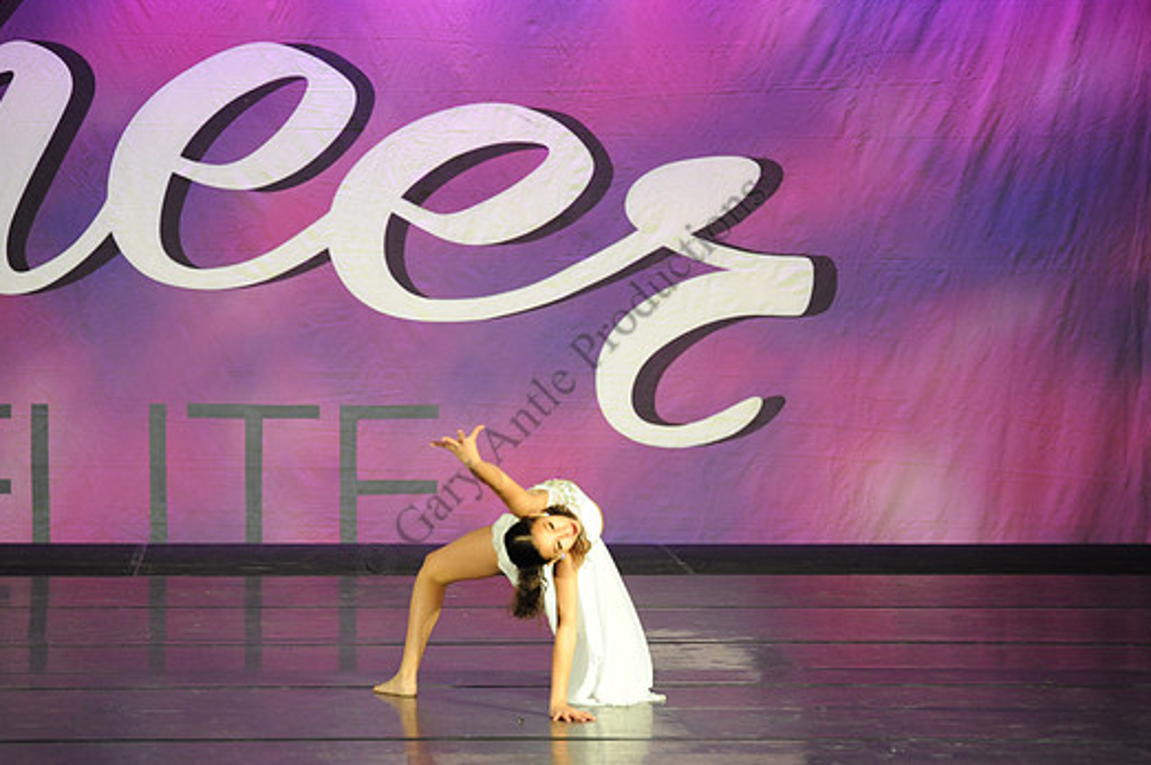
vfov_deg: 9.1
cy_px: 381
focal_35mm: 150
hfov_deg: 13.7
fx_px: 4791
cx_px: 567
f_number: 2.8
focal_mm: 135
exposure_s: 1/400
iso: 2500
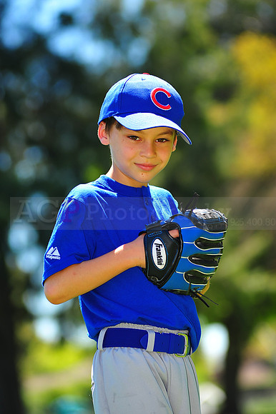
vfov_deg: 11.4
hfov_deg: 7.6
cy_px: 207
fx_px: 2072
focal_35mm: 180
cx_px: 138
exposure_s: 1/400
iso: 200
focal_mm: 180
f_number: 5
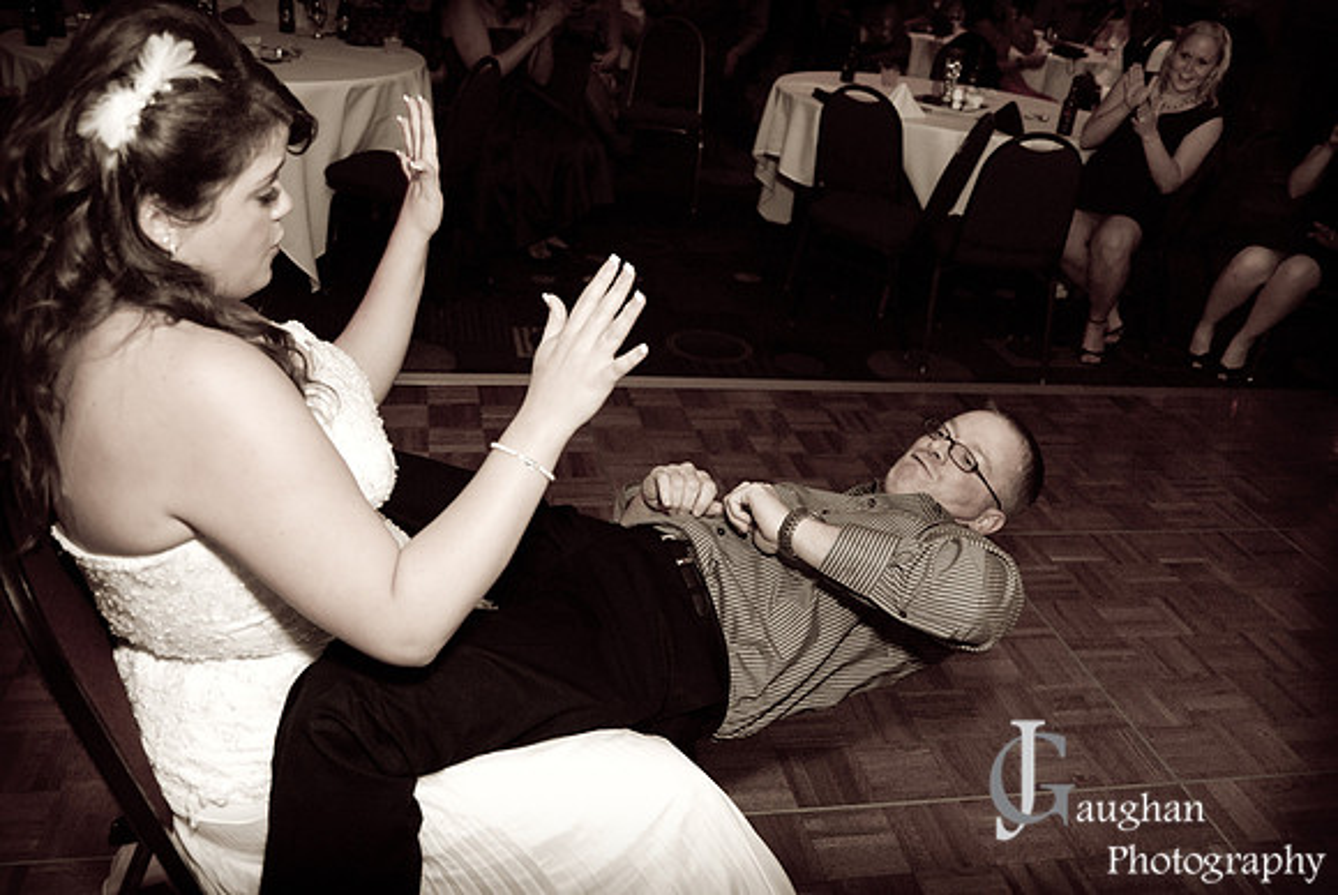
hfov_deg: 61.9
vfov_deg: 43.7
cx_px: 669
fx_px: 1116
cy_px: 448
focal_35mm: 30
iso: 640
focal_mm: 20
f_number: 2.8
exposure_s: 1/60
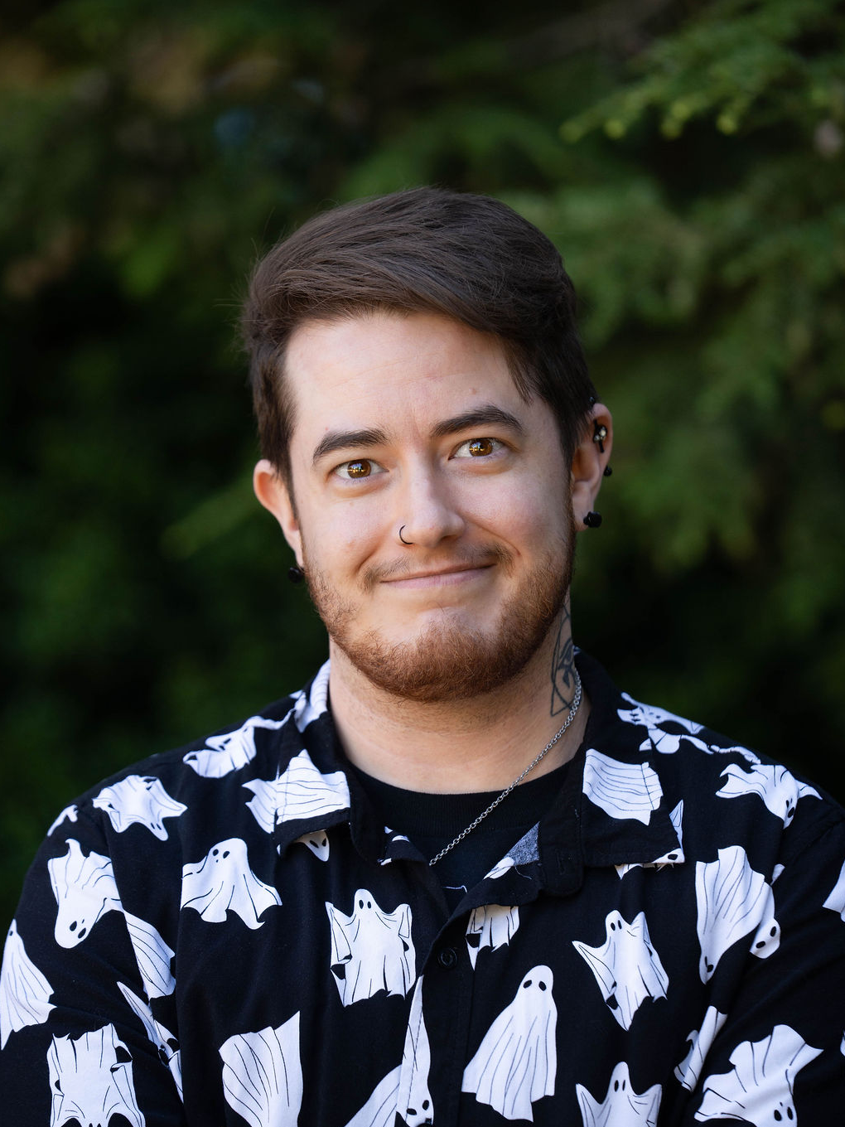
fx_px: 6998
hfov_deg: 6.9
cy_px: 616
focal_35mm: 215
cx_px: 422
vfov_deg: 9.2
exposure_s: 1/320
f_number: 4
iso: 400
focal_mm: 198
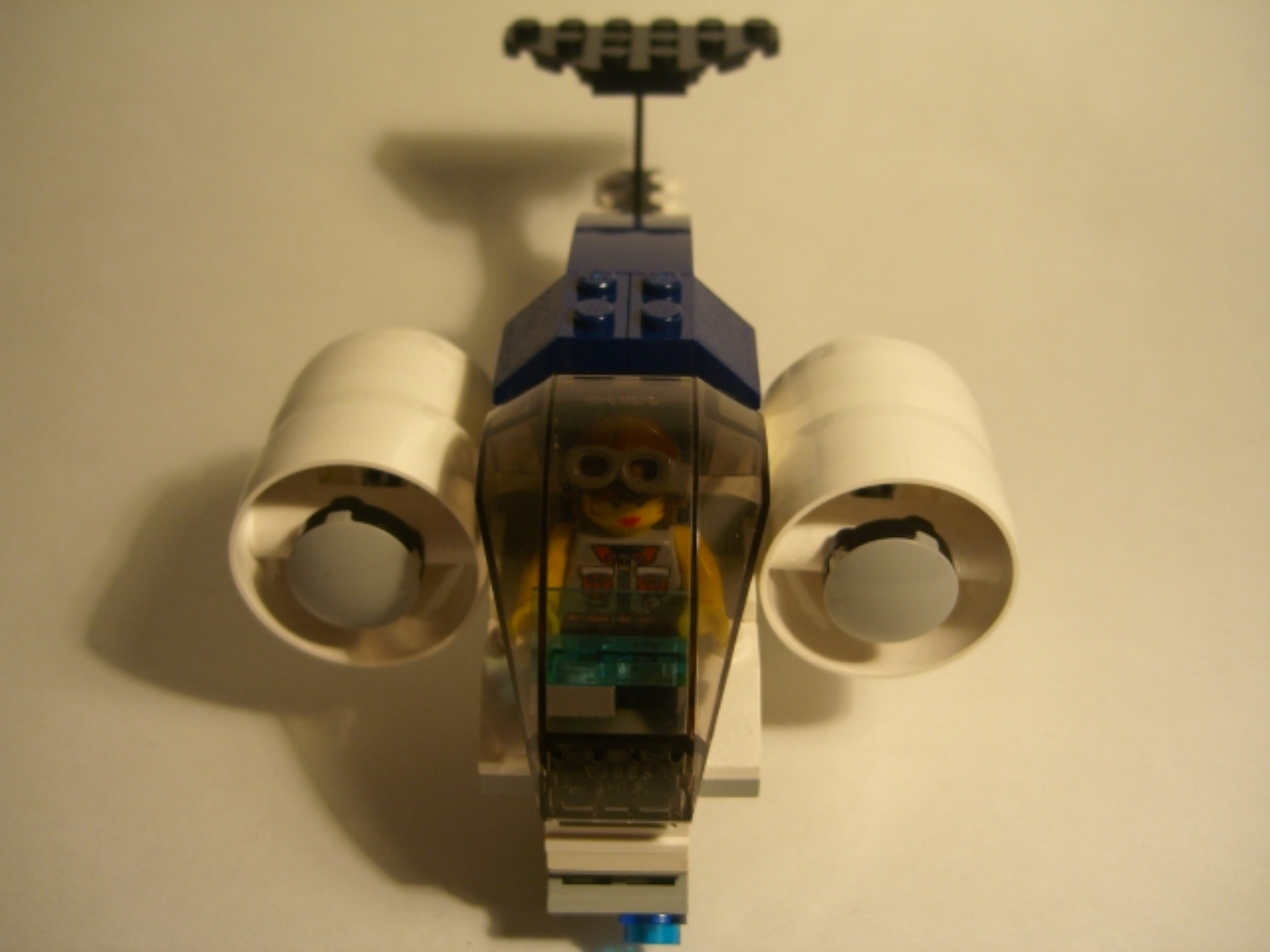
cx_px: 635
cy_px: 476
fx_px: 1394
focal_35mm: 38
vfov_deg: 37.7
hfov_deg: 49.0
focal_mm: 7.9
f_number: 2.8
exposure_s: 1/50
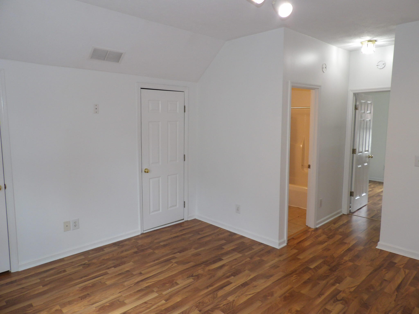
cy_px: 157
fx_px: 291
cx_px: 210
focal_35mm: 24
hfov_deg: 71.6
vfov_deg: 56.8
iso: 200
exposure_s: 1/33
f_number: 3.2
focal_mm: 4.3
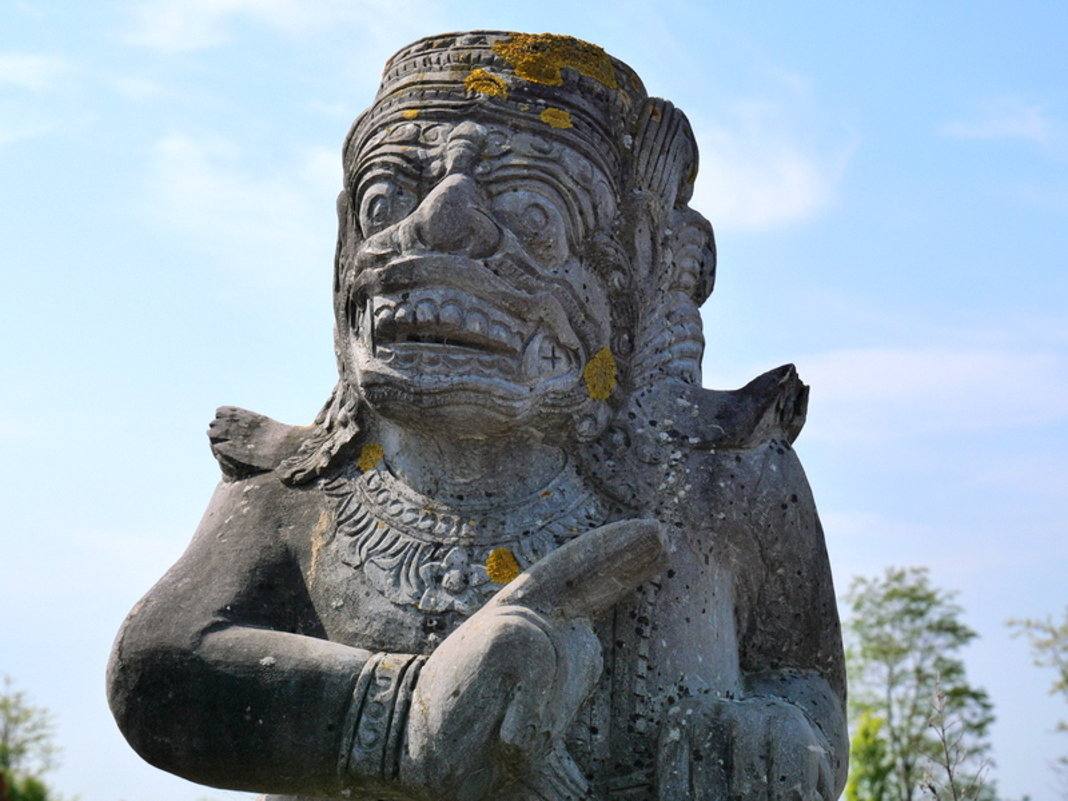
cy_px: 400
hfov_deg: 27.8
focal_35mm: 70
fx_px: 2160
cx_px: 534
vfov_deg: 21.0
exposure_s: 1/640
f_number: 9
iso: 800
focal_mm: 35
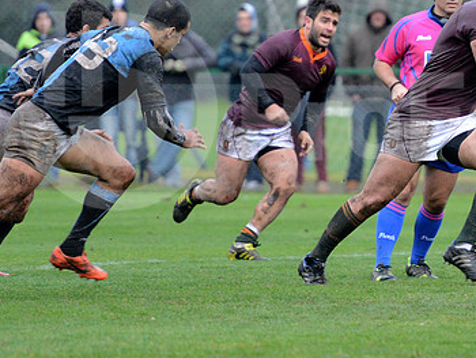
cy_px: 114
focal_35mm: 430
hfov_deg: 4.6
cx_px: 351
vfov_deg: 3.5
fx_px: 5917
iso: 5000
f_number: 4
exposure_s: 1/500
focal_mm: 270
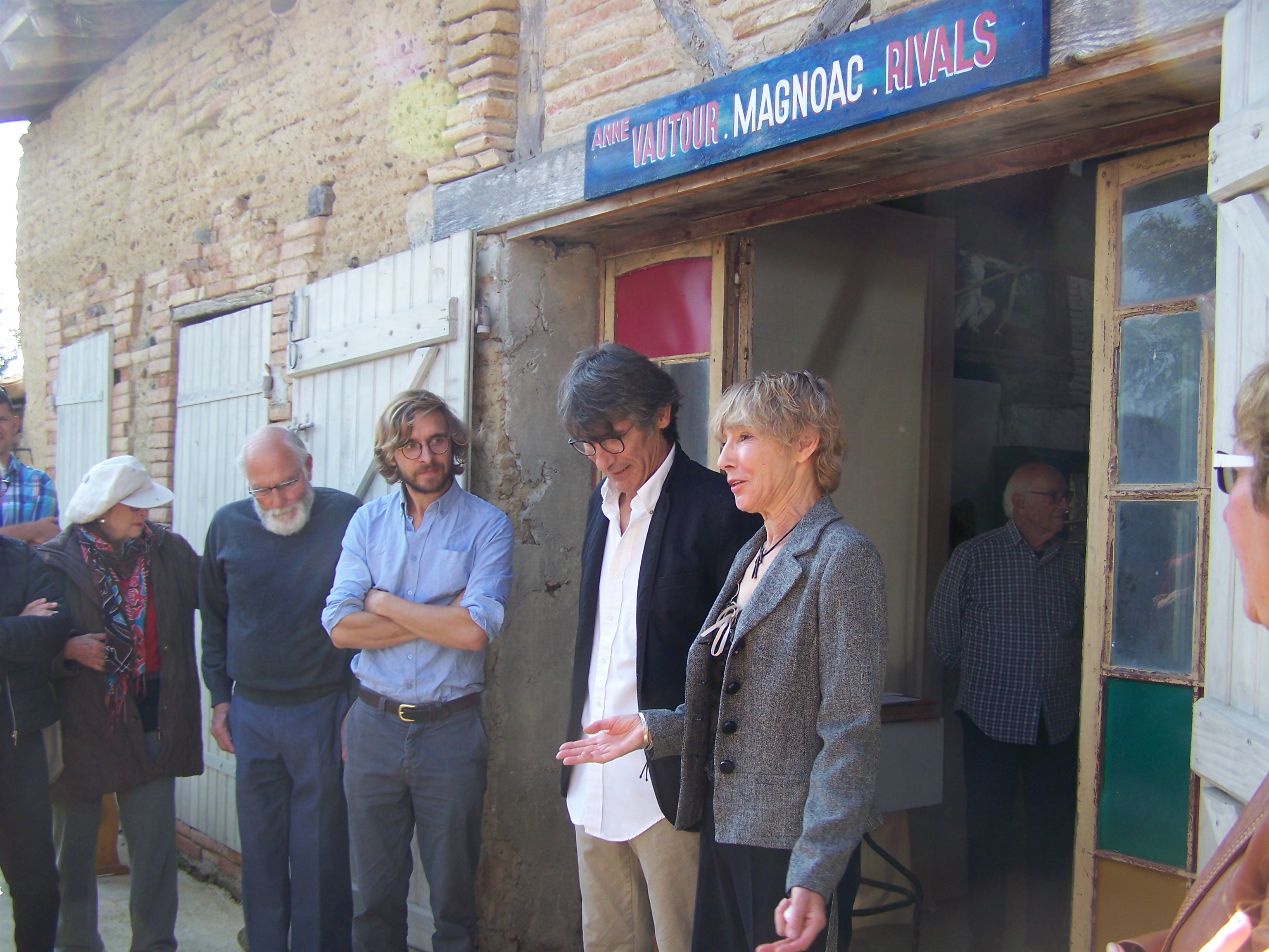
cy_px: 476
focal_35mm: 38
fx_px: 1393
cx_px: 634
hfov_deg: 49.0
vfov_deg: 37.7
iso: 64
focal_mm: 6.3
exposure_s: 1/125
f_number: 2.8
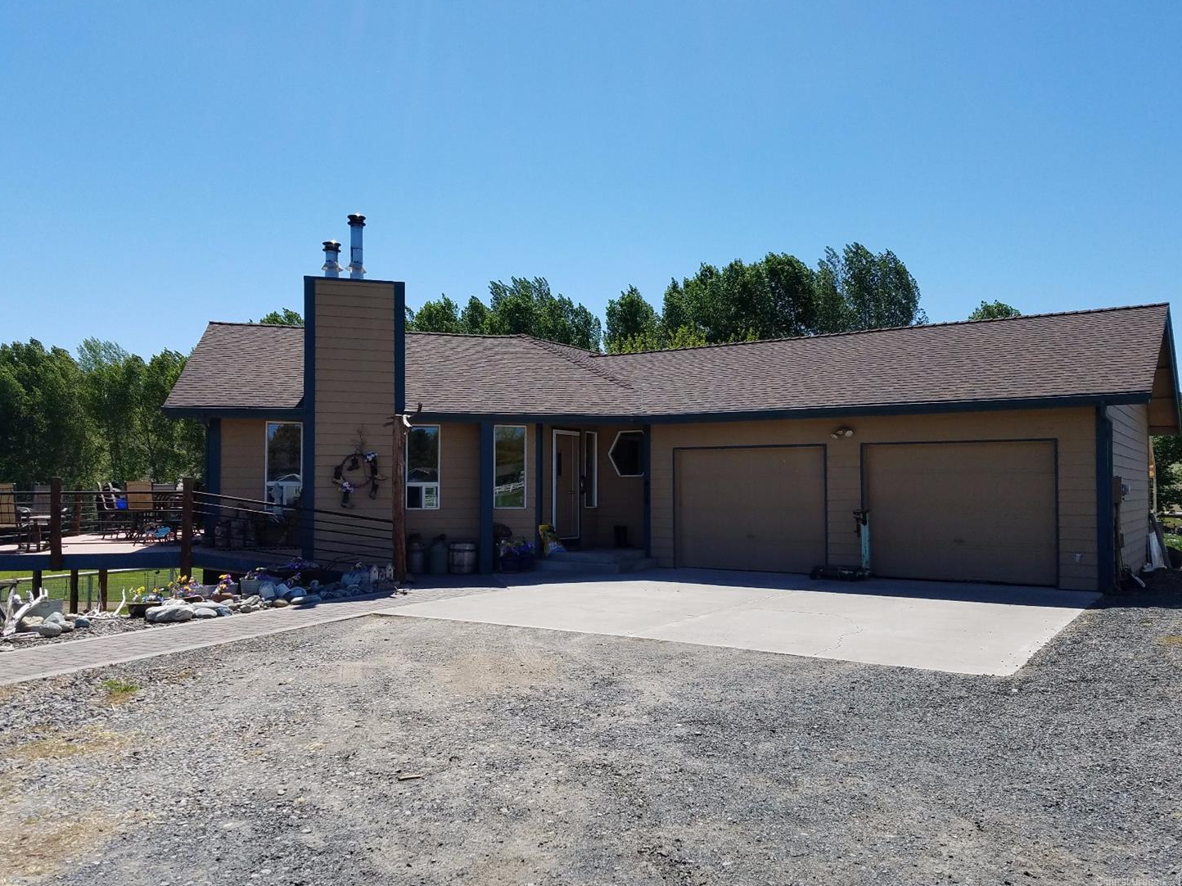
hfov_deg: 65.3
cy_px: 456
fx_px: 922
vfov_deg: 51.3
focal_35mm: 27
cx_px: 607
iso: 50
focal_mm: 4.2
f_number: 1.7
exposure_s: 1/2880
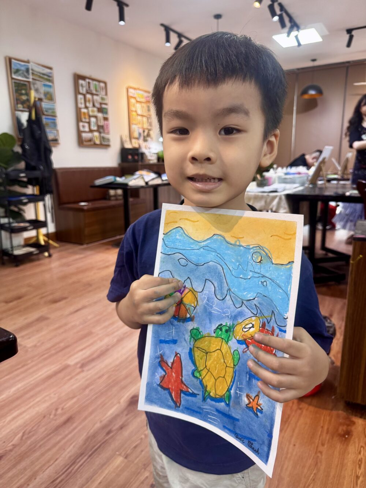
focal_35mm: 24
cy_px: 244
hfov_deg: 56.8
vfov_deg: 71.6
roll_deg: +0.5
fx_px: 338
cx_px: 183
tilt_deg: -12.9
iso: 125
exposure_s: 1/100
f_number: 1.78
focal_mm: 6.76
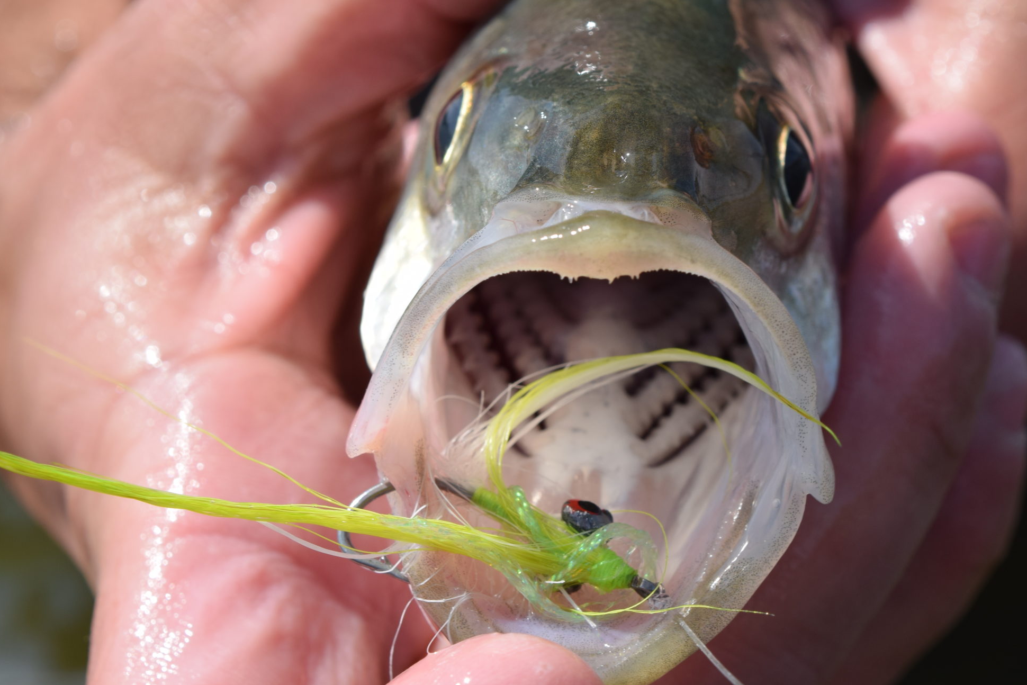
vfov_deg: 14.4
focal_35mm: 95
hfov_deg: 21.4
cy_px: 321
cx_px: 657
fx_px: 2710
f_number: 10
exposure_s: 1/400
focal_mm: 48
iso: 200
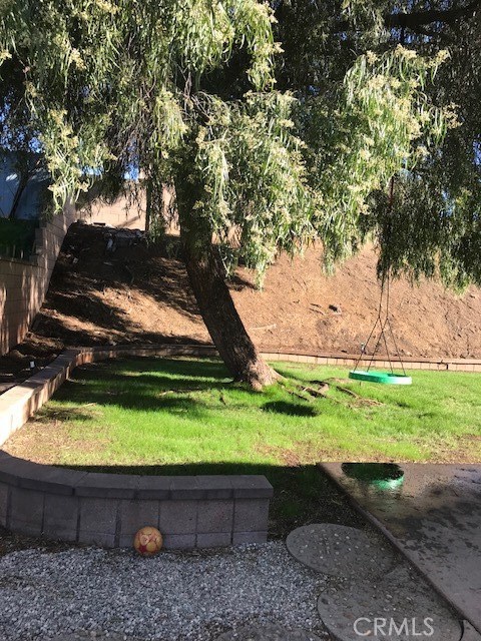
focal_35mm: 28
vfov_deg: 63.4
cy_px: 320
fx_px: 519
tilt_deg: -1.9
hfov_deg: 49.7
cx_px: 240
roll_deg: -3.3
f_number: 1.8
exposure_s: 1/474
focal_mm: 3.99
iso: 20
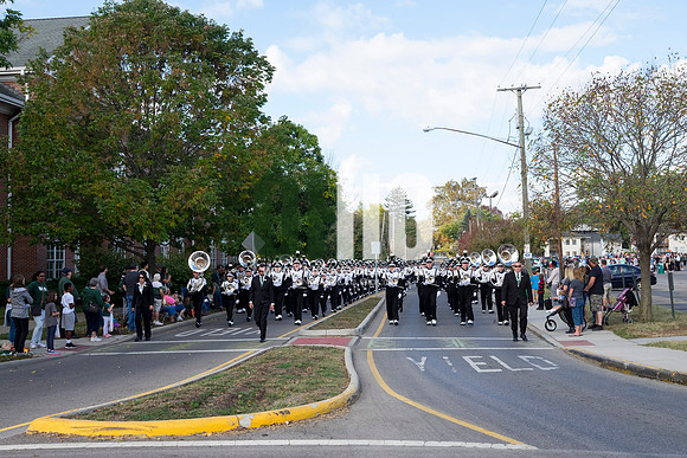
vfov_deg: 32.6
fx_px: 783
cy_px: 229
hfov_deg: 47.4
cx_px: 344
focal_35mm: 41
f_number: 7.1
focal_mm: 27
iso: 400
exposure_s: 1/320
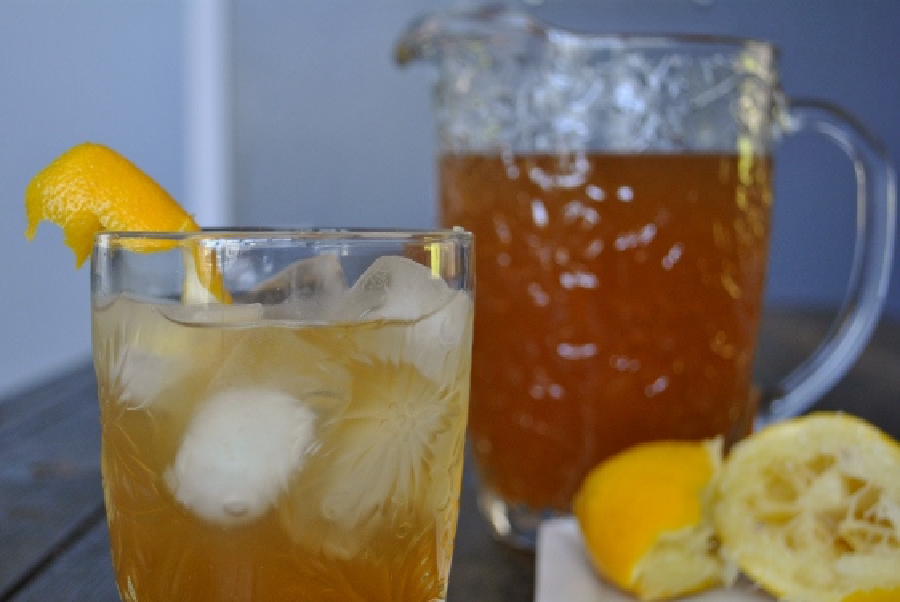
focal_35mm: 48
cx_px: 450
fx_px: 1201
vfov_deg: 28.1
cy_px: 301
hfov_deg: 41.1
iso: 400
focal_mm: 32
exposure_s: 1/30
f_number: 4.8
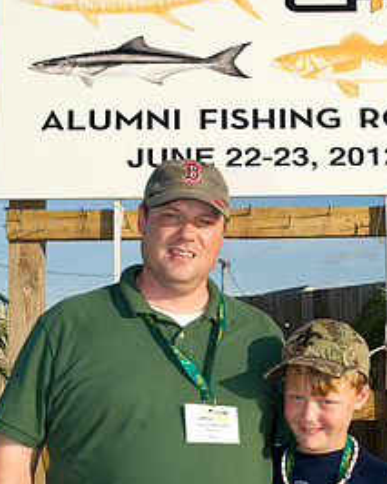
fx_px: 773
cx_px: 248
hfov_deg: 28.0
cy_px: 289
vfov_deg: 34.6
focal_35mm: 54
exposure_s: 1/250
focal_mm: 34
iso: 200
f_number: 8
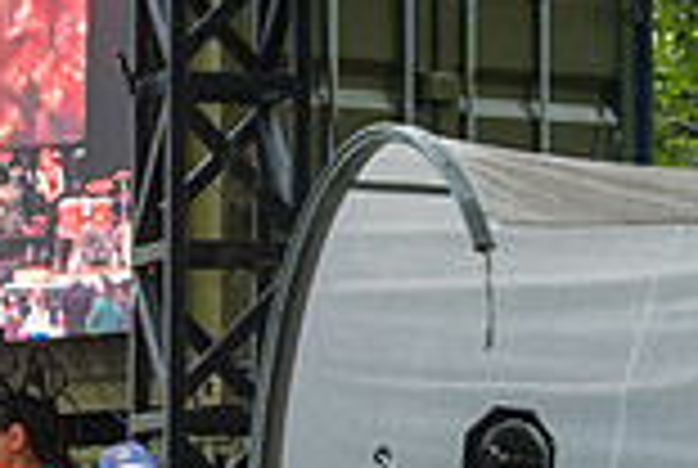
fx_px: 6236
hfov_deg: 6.4
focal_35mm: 321
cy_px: 641
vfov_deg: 4.3
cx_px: 239
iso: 1000
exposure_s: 1/320
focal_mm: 86
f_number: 4
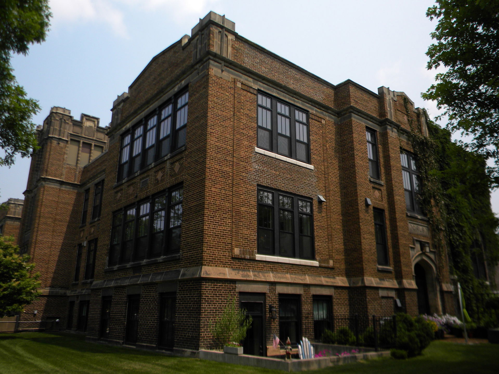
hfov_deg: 63.4
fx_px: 404
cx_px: 250
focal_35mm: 28
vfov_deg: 49.7
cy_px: 187
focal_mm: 5
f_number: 3.5
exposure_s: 1/936
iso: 80
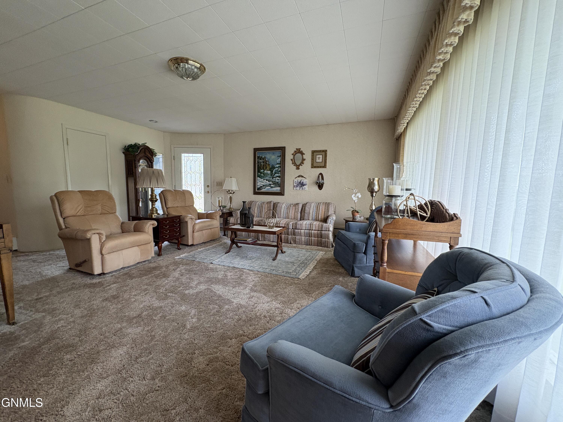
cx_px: 282
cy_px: 211
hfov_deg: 102.1
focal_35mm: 14
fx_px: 228
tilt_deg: -5.8
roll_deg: -0.6
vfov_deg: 85.7
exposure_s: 1/120
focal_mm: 2.22
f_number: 2.2
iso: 400
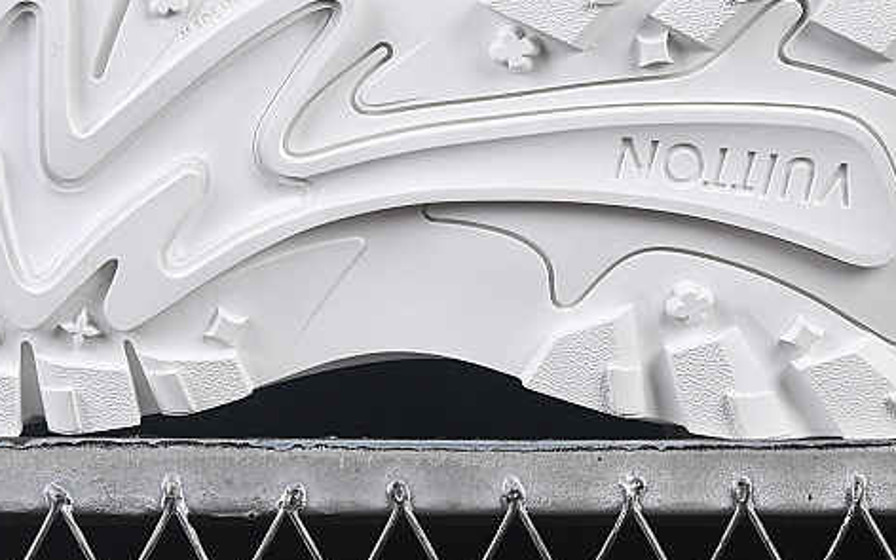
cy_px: 11
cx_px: 332
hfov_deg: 12.0
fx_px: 4273
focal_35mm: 175
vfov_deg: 7.5
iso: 160
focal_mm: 50
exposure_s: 1/80
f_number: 8
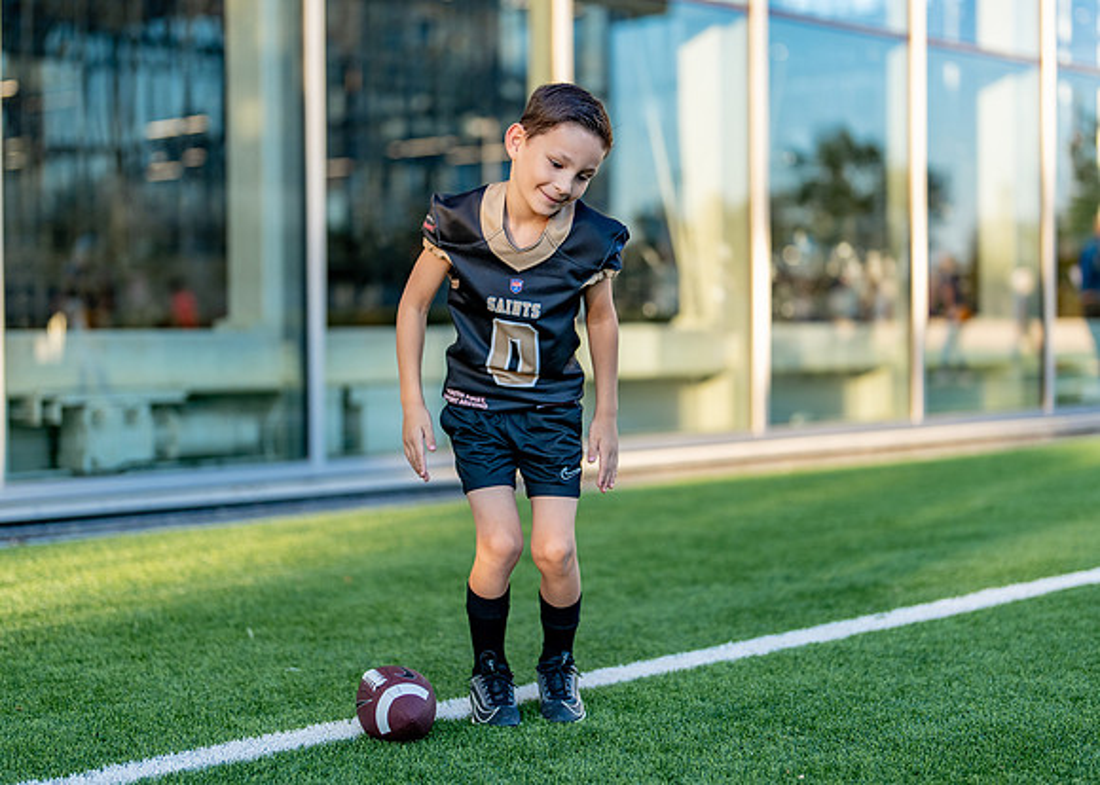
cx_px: 574
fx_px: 2053
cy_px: 351
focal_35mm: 66
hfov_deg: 30.0
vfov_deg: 21.6
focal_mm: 50
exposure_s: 1/2000
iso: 200
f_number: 1.2
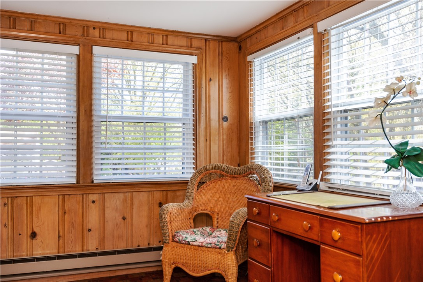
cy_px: 141
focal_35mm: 30
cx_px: 212
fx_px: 352
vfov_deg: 43.6
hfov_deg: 61.9
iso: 320
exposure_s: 1/50
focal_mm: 30
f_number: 6.3
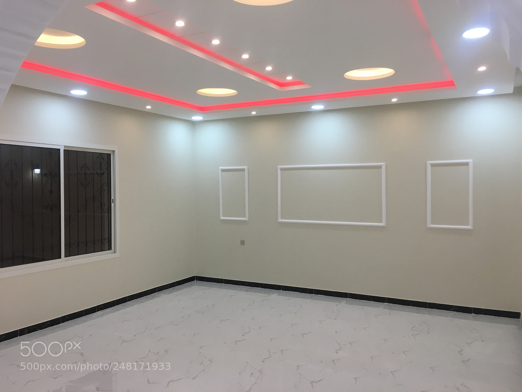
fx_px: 437
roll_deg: +0.0
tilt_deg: -1.2
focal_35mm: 29
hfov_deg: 61.7
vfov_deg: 48.2
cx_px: 261
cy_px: 196
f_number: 2.2
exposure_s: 1/40
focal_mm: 4.15
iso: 25
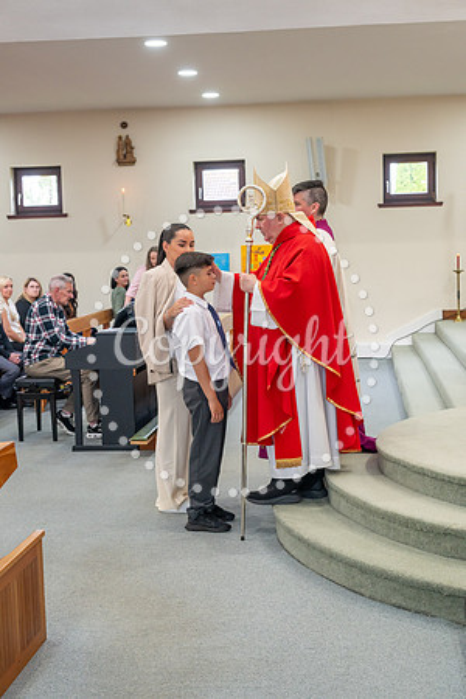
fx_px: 1068
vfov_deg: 36.2
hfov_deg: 24.6
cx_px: 233
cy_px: 350
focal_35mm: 55
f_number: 6.3
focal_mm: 55
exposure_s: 1/80
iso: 1000
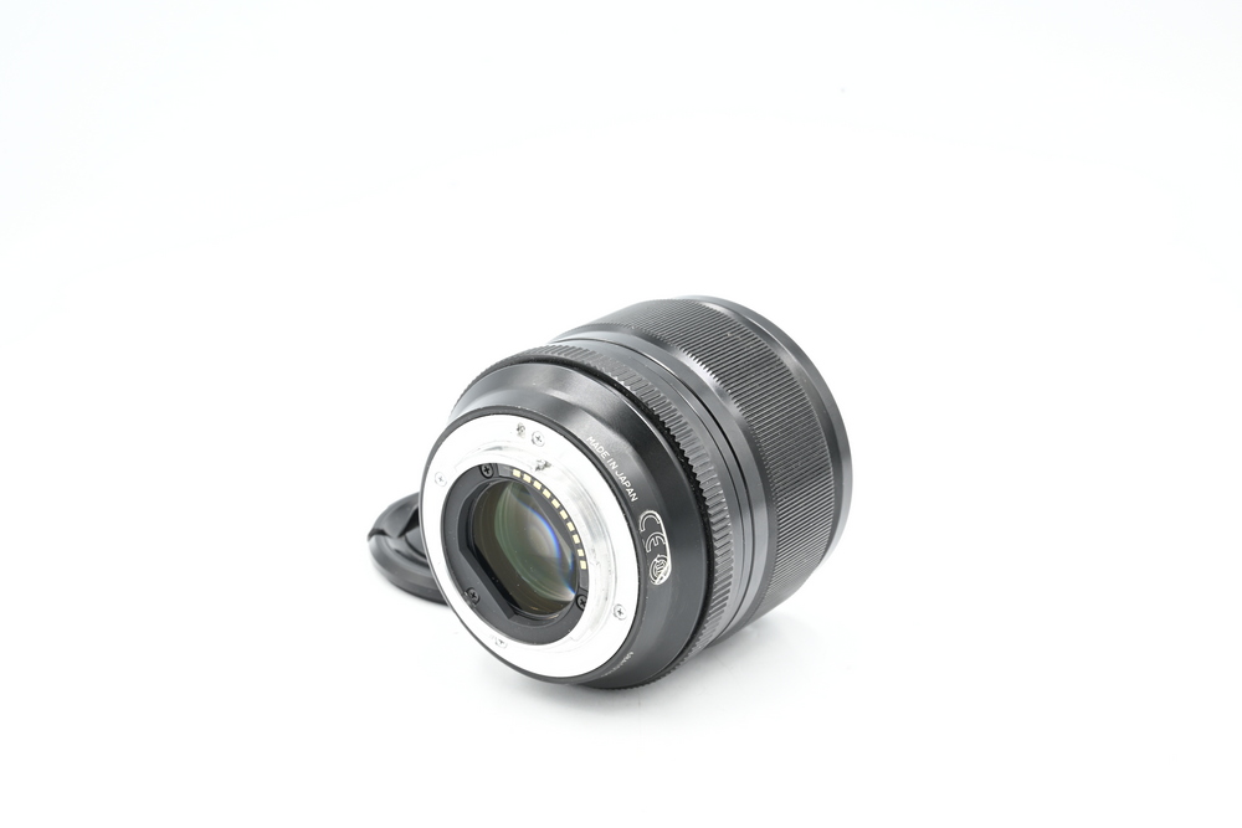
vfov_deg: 23.0
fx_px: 2036
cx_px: 621
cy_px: 414
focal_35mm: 59
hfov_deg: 33.9
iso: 100
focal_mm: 59
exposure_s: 1/5
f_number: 16
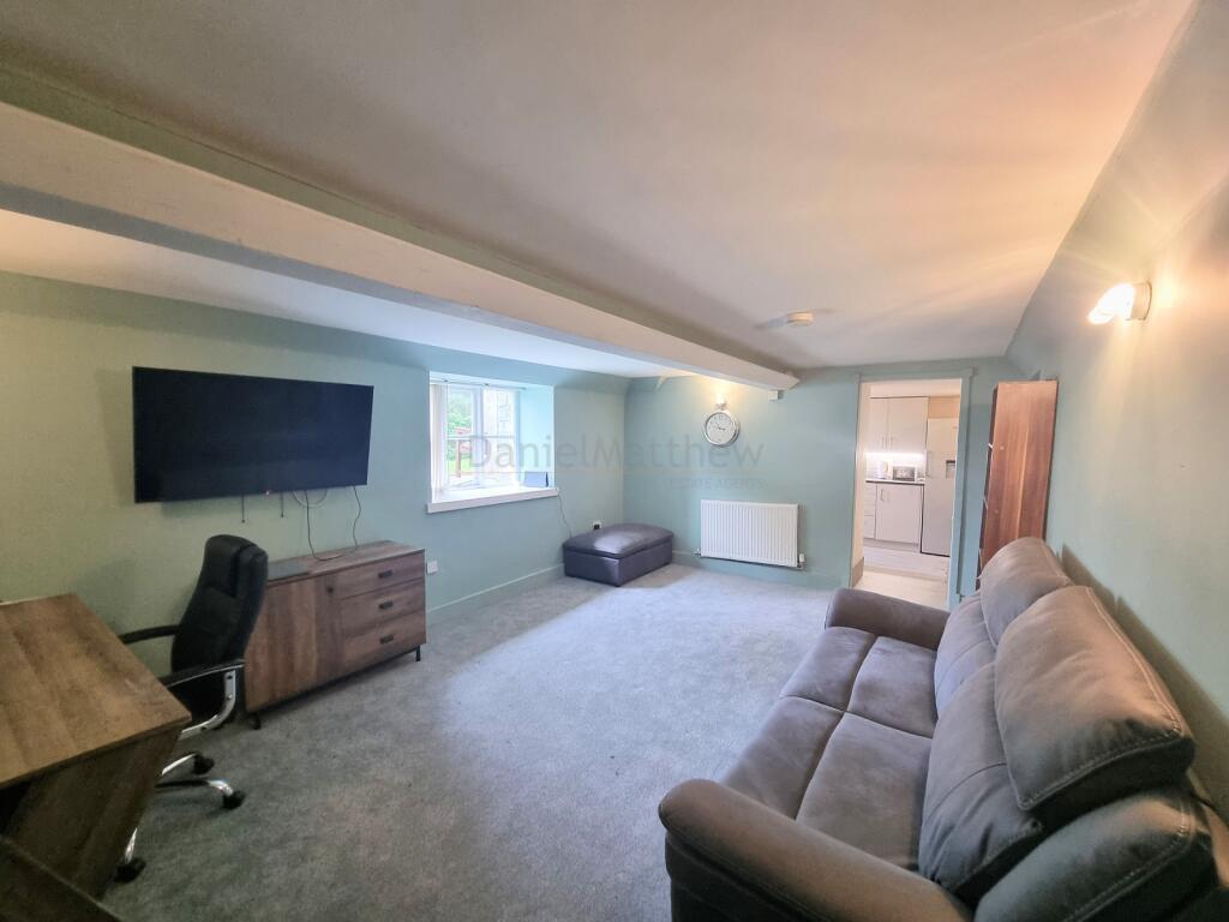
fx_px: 462
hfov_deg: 106.2
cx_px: 614
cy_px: 461
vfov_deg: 89.9
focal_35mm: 13
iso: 320
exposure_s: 1/33
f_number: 2.2
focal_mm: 2.2
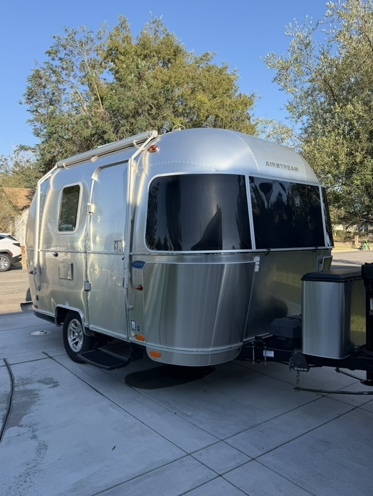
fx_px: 388
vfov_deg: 65.3
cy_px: 256
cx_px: 176
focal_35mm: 27
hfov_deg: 51.4
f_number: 1.78
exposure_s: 1/1585
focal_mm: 6.76
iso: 80
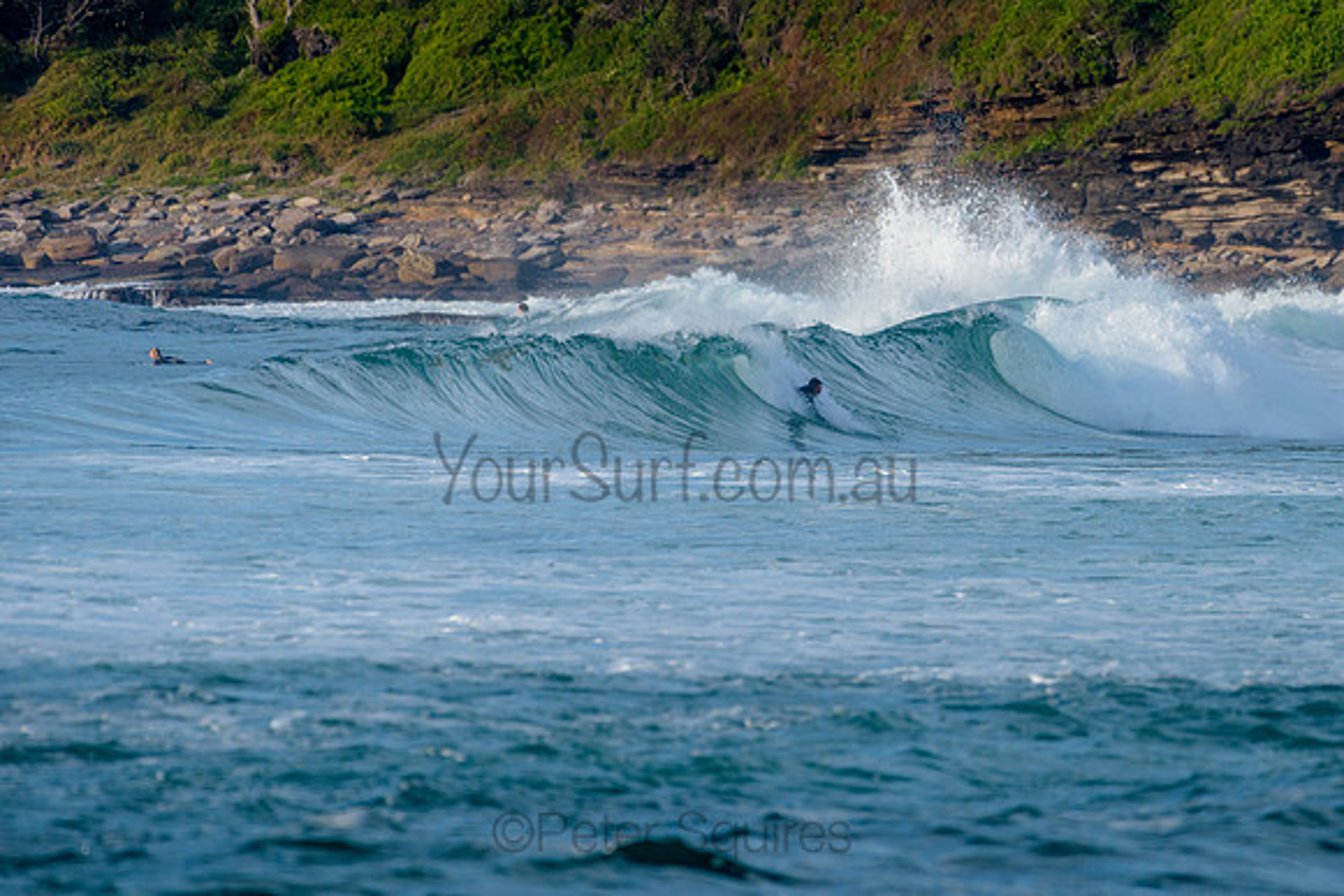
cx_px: 818
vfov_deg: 2.2
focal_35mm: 613
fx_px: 22895
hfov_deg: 3.4
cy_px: 360
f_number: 5.6
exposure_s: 1/2000
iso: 360
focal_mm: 500
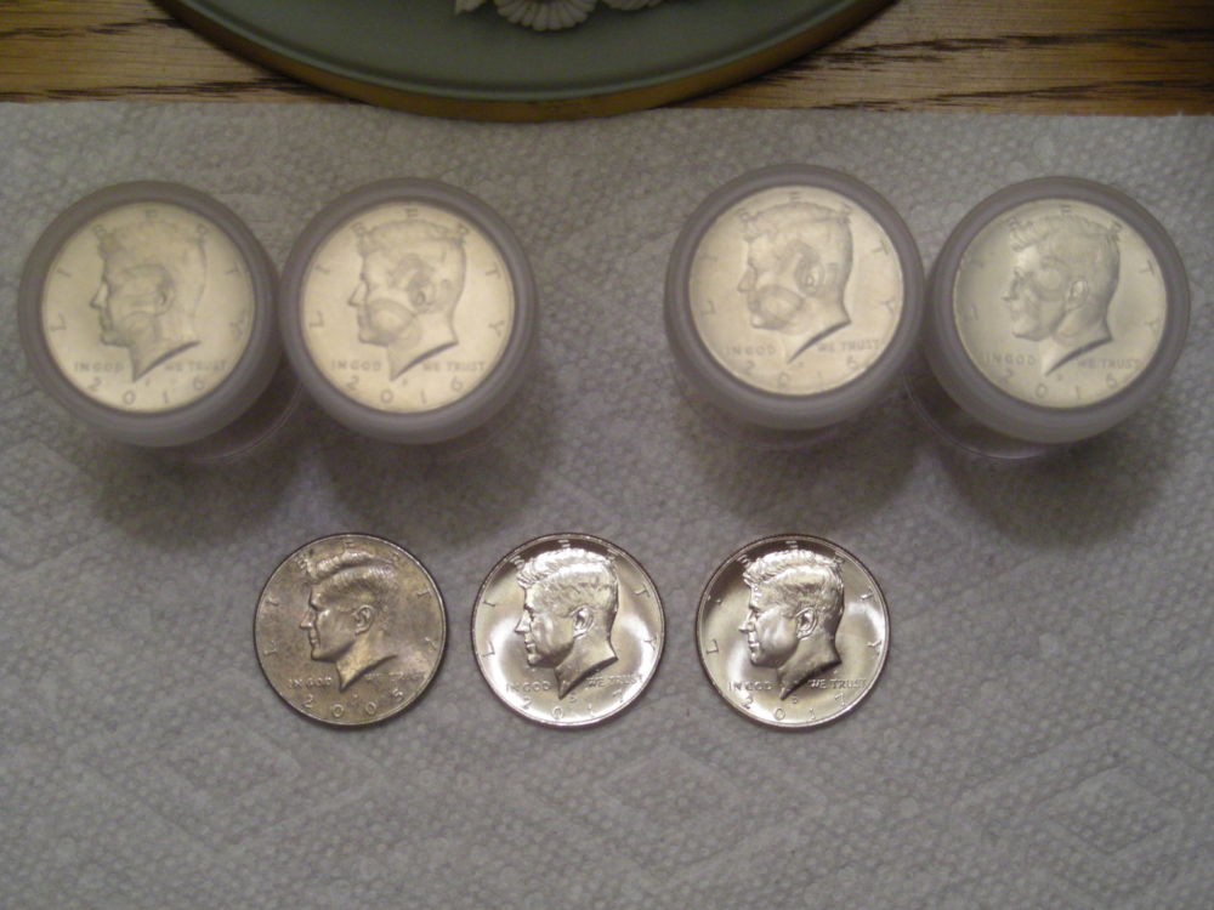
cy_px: 455
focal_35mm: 76
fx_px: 2665
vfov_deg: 19.4
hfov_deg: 25.7
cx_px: 607
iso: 227
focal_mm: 12.3
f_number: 3.9
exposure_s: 1/58.7
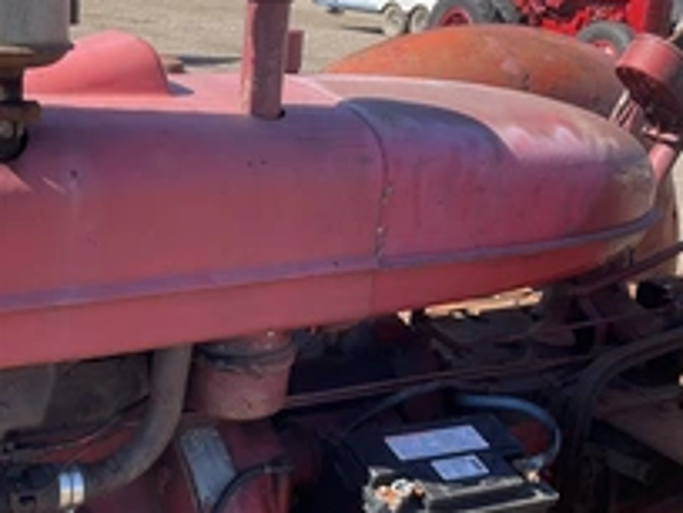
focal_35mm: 57
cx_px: 261
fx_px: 1125
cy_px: 335
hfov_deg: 33.6
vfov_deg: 25.5
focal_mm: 3
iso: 25
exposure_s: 1/568
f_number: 1.8
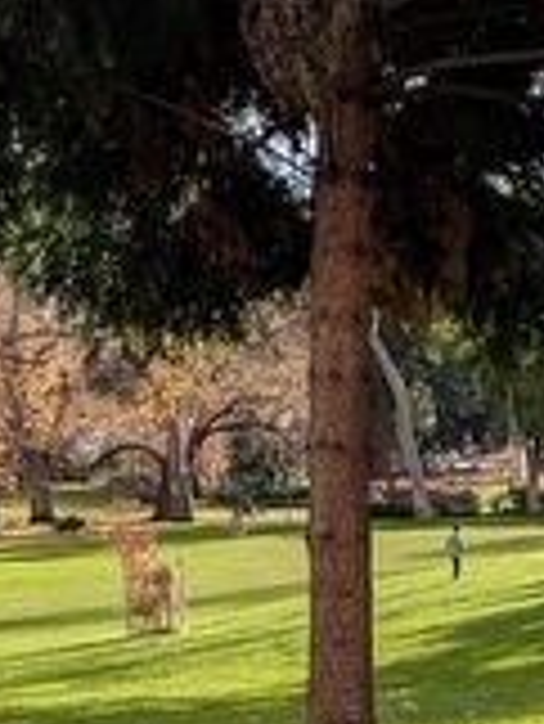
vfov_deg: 15.7
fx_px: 2595
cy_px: 679
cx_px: 294
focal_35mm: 124
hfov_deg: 12.0
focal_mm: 5.43
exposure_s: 1/2294
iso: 52
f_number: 1.89
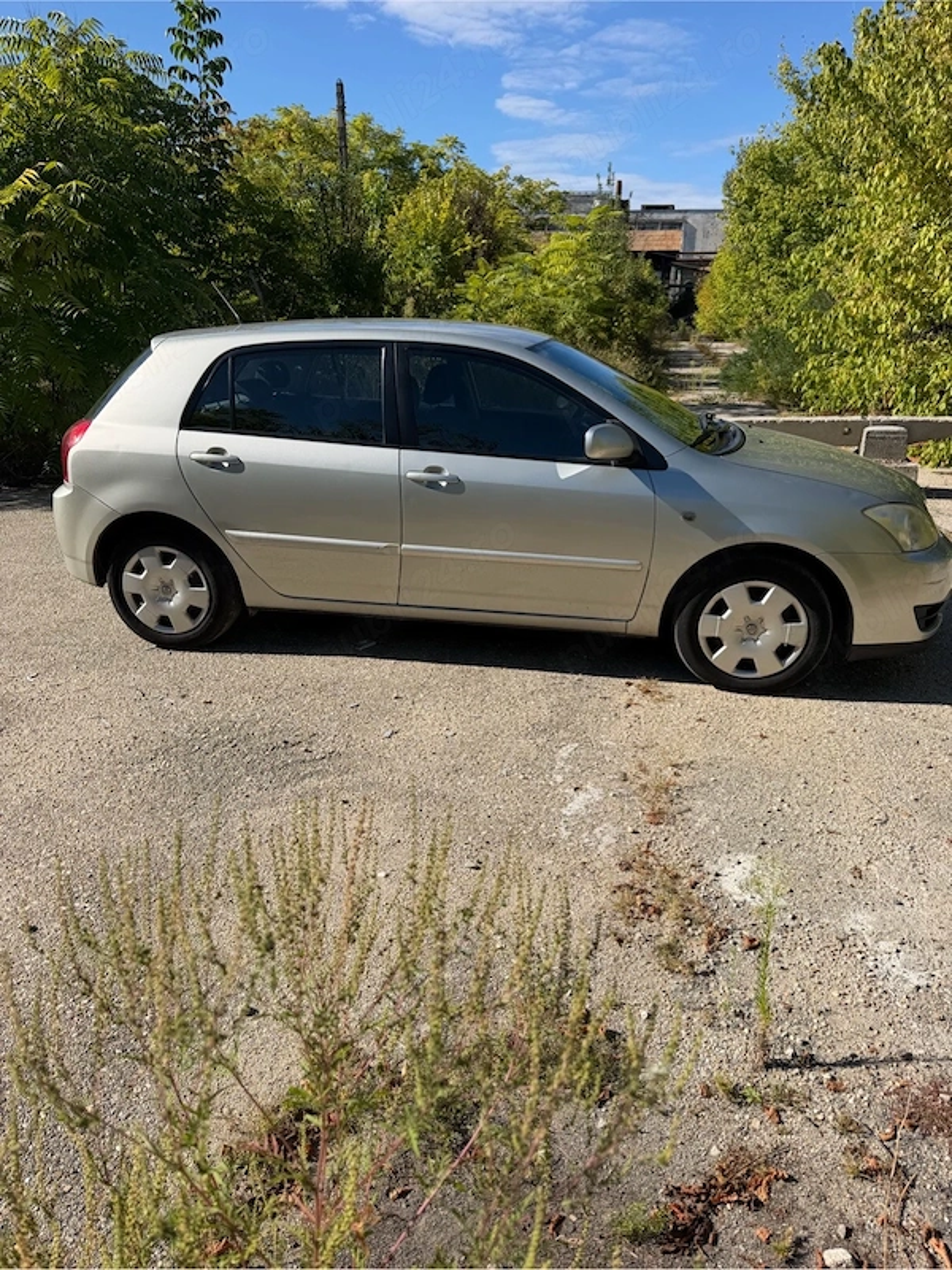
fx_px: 880
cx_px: 476
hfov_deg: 56.8
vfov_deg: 71.6
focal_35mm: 24
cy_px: 635
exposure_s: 1/4673
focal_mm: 6.76
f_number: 1.78
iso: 80
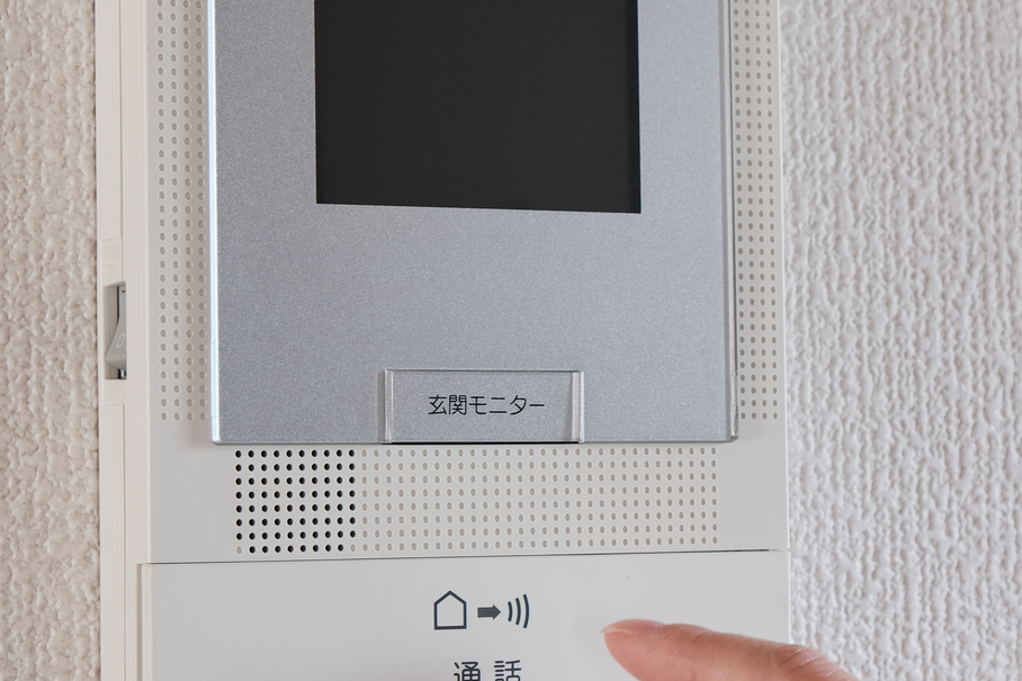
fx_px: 3377
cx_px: 754
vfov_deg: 11.5
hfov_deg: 17.1
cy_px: 356
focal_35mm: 119
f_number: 5.6
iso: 400
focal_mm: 35.8
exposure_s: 1/3
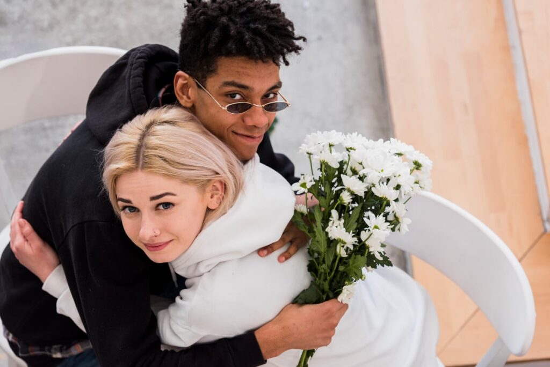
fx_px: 1987
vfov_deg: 10.6
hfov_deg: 15.8
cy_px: 184
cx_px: 275
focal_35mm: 130
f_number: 5
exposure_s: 1/200
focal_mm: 130
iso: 400
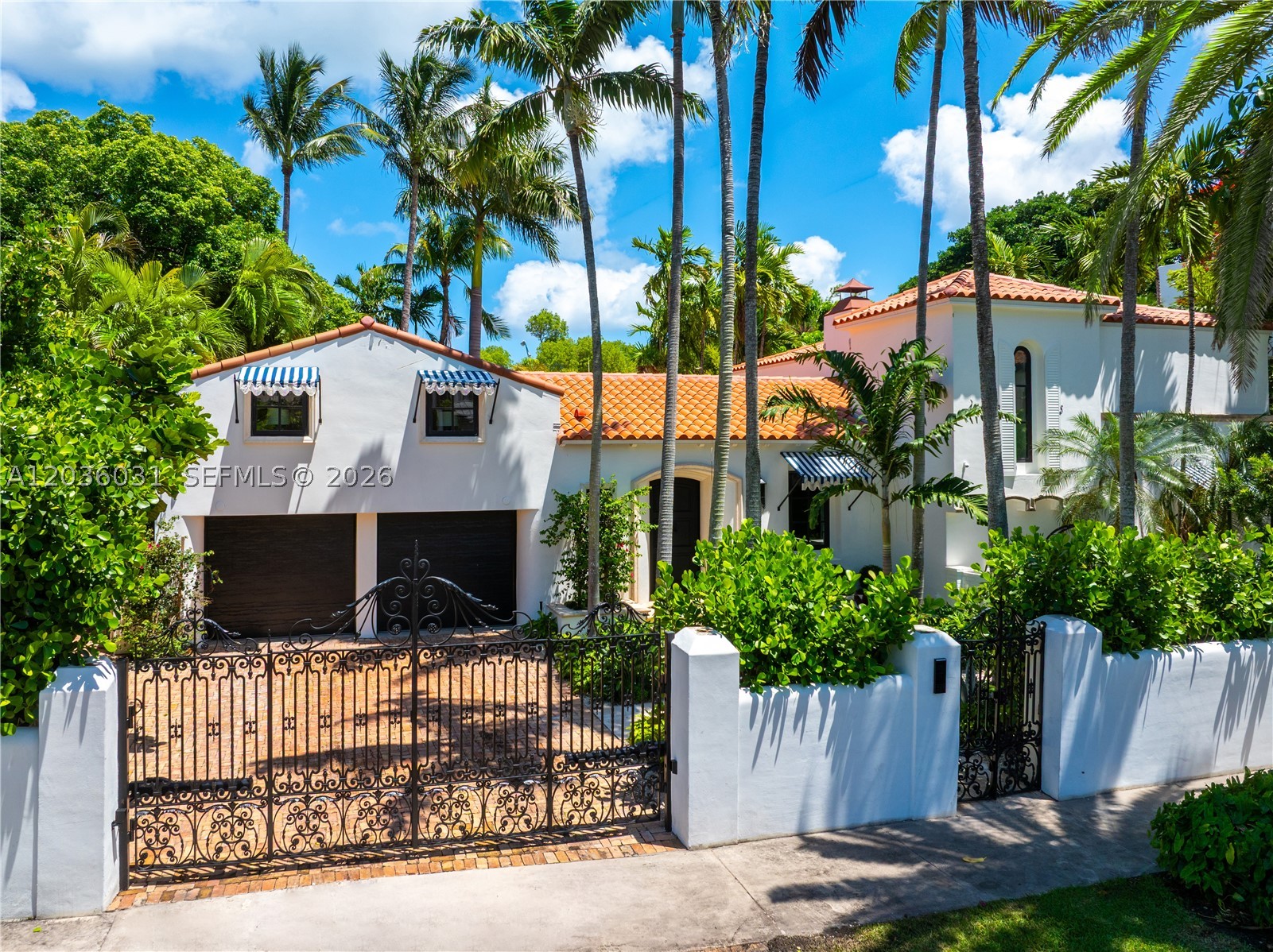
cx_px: 636
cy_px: 476
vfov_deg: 56.7
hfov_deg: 71.6
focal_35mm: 24
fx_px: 882
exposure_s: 1/500
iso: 100
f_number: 5.6
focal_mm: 12.29
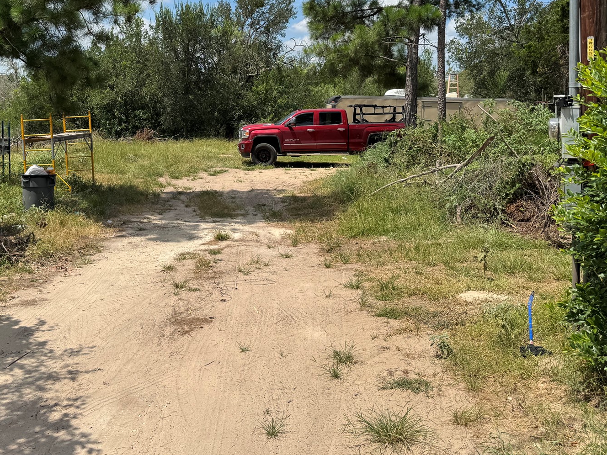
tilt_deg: -0.5
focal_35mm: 37
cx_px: 202
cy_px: 140
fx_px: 649
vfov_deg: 38.1
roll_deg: -2.2
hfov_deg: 49.3
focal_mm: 6.76
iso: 80
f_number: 1.78
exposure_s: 1/5348
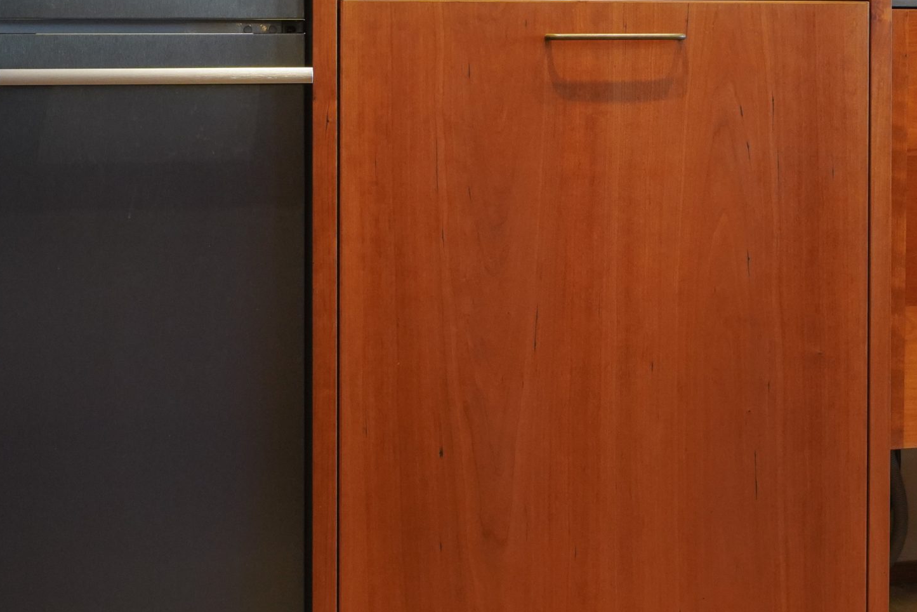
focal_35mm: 62
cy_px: 332
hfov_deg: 32.2
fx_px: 1579
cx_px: 591
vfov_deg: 21.9
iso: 3200
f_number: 8
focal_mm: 35
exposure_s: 1/40
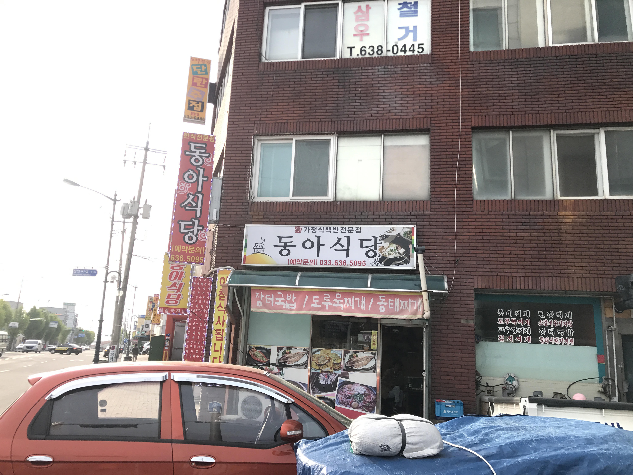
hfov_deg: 63.4
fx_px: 512
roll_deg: -1.6
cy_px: 238
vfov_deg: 49.7
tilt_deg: +15.6
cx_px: 316
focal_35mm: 28
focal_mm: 3.99
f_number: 1.8
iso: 20
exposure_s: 1/785
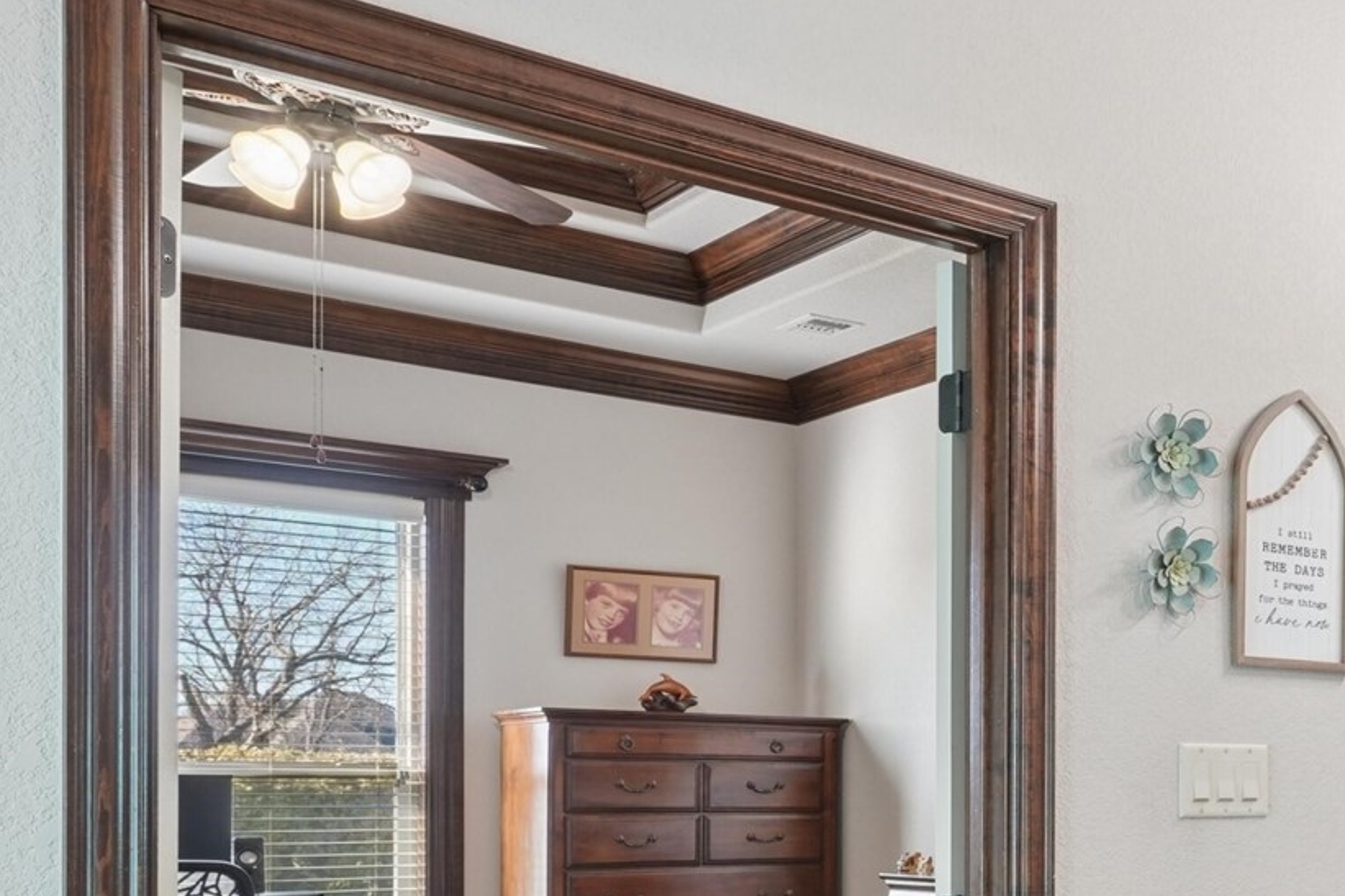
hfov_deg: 32.6
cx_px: 1748
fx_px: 1681
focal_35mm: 45
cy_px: 829
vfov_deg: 28.5
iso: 320
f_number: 8
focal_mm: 17
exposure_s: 1/10
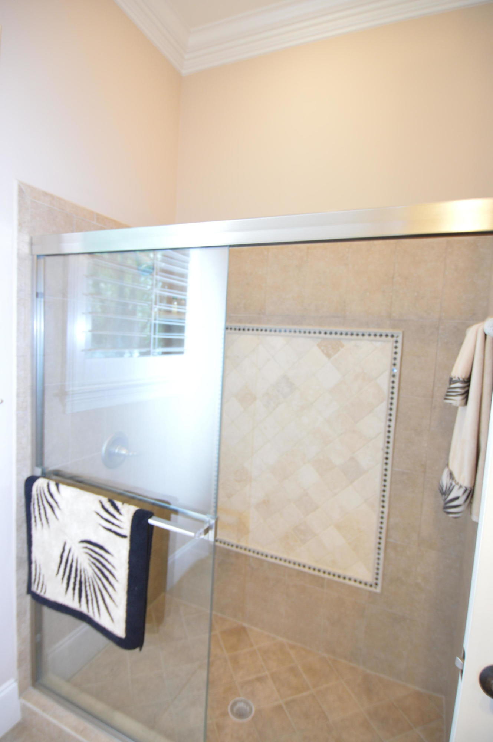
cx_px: 246
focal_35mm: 18
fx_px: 371
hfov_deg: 67.3
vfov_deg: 90.1
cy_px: 371
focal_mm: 12
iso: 800
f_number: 4
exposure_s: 1/13
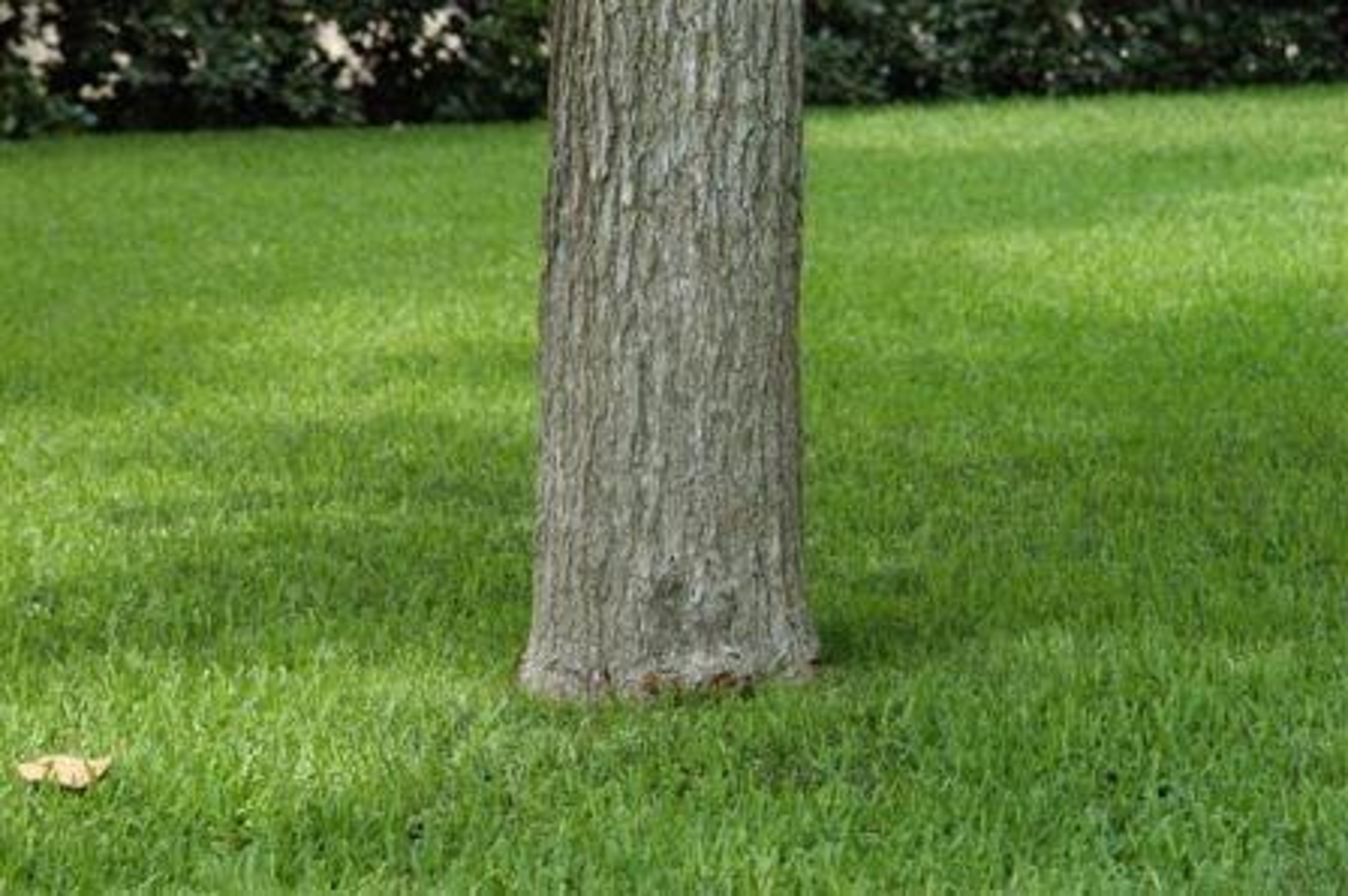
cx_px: 674
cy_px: 448
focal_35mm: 128
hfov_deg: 16.1
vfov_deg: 10.7
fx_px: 4771
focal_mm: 85
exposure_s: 1/160
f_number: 6.3
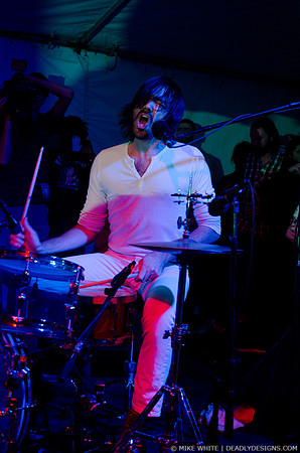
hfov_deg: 25.6
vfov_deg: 37.9
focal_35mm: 52
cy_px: 226
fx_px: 659
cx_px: 150
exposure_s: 1/160
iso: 1250
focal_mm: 35
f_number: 2.8
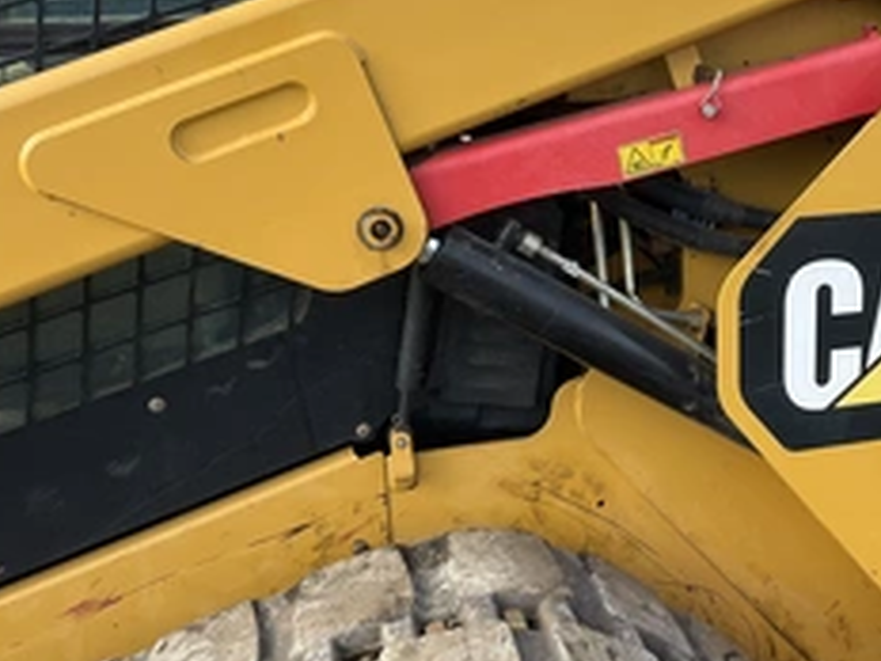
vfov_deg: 29.1
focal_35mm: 50
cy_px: 281
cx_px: 703
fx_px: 1273
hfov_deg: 36.9
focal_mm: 3
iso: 25
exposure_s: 1/403
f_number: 1.8
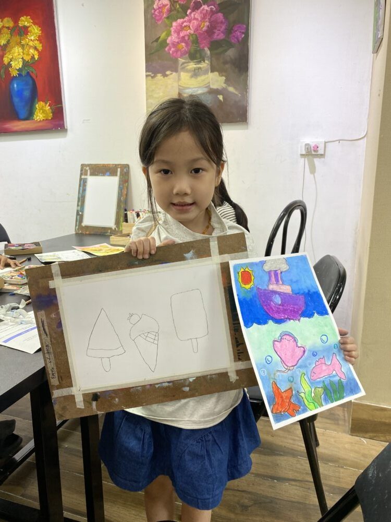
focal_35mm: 26
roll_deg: -1.5
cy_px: 261
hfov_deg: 53.1
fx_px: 392
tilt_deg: -11.1
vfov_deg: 67.3
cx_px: 196
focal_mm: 4.25
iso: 50
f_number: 1.8
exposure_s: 1/100
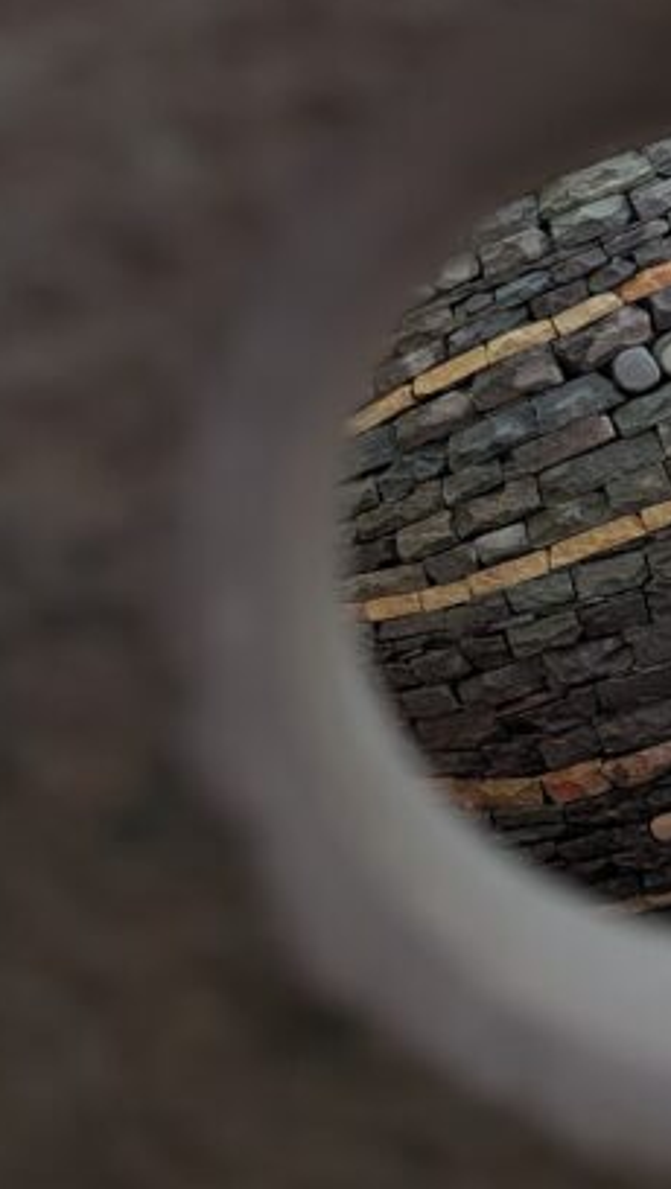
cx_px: 6
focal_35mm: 77
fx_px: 2432
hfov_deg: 15.4
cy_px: 551
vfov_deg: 27.5
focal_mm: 6.9
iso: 18
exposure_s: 1/647
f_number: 1.68
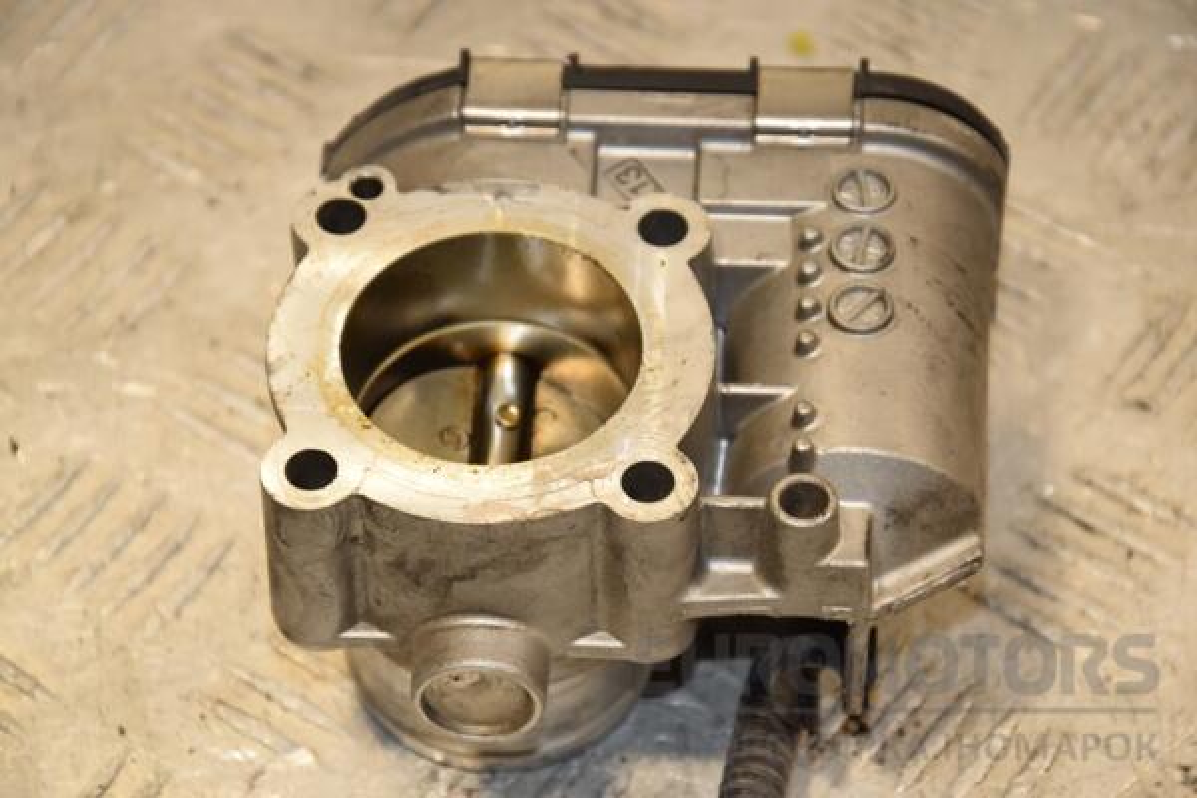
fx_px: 5236
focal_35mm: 158
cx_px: 598
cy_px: 399
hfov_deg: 13.0
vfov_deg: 8.7
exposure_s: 1/200
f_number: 8
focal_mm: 105
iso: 800
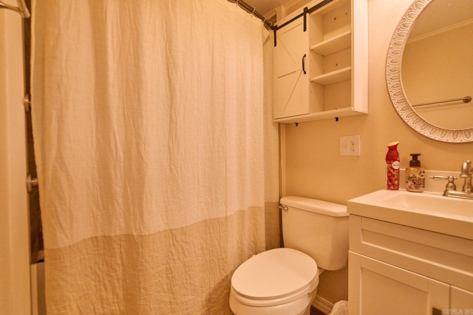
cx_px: 236
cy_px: 158
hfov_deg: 96.7
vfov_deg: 73.7
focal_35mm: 16
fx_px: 210
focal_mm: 16
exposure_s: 1/400
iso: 2500
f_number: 3.5
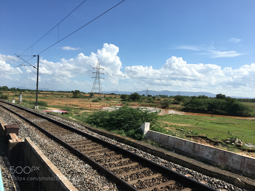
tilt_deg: -1.2
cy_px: 96
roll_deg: -2.2
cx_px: 128
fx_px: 214
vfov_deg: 48.2
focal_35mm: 29
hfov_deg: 61.7
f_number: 2.2
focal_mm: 4.15
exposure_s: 1/2024
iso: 25
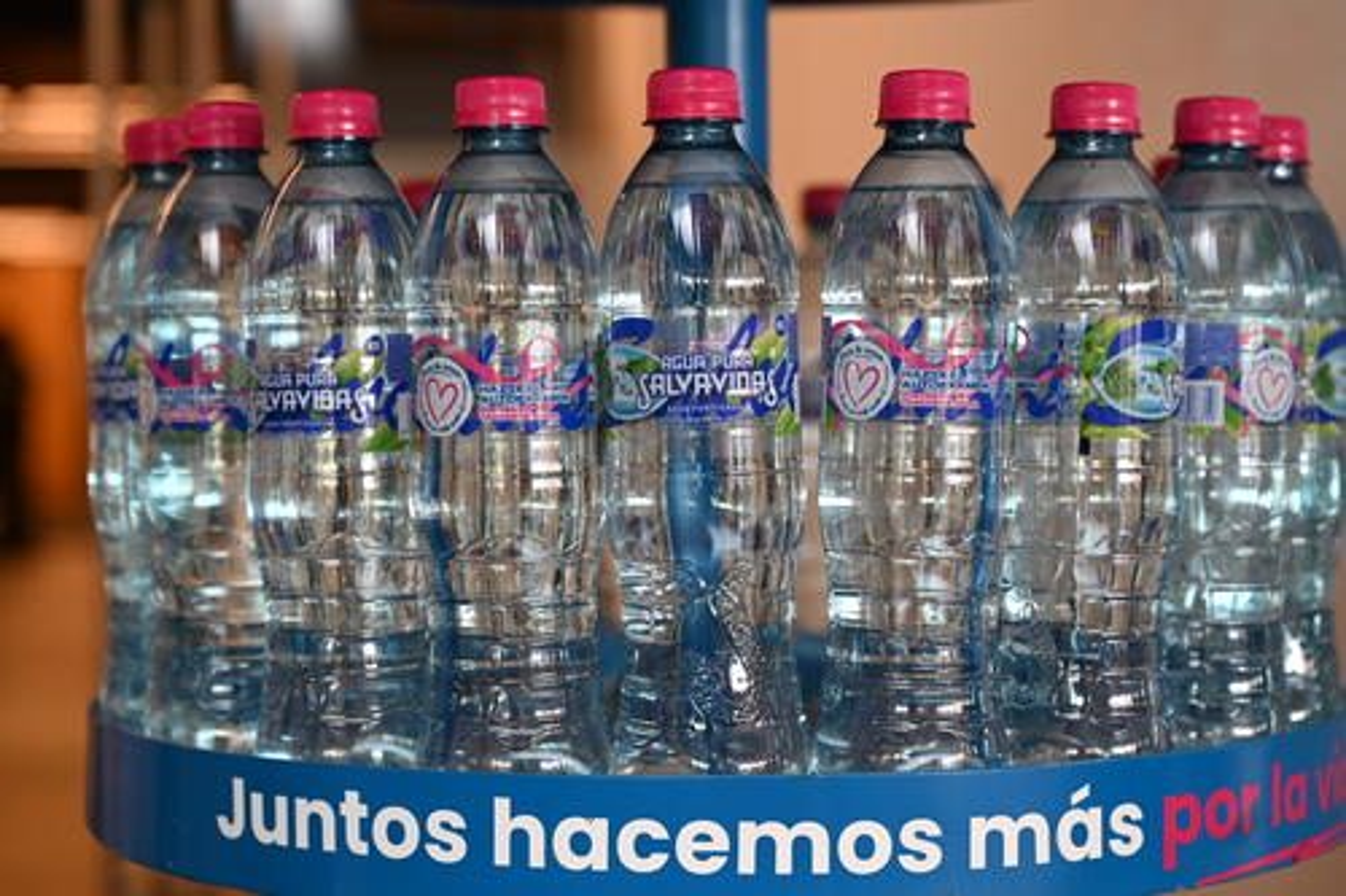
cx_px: 673
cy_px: 448
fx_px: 2616
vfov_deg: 19.4
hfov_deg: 28.9
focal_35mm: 70
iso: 560
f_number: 4
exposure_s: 1/60
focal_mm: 70
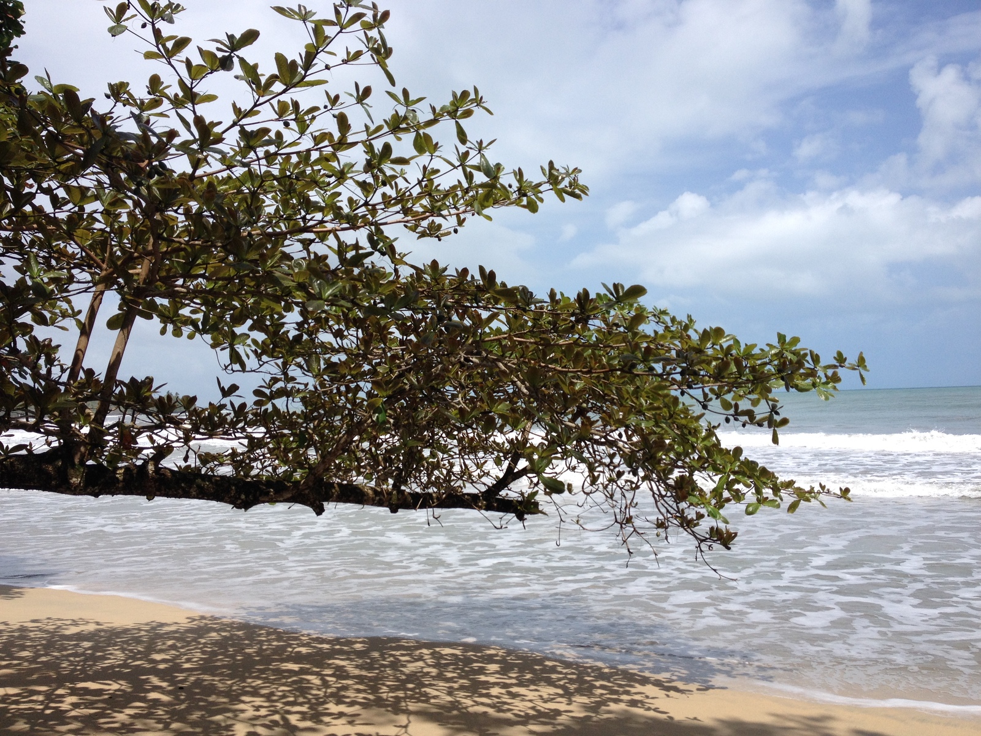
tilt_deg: -1.0
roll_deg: +2.0
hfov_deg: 52.6
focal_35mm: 35
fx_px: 992
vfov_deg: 40.7
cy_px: 368
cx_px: 490
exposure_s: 1/2404
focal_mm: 4.28
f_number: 2.4
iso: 50
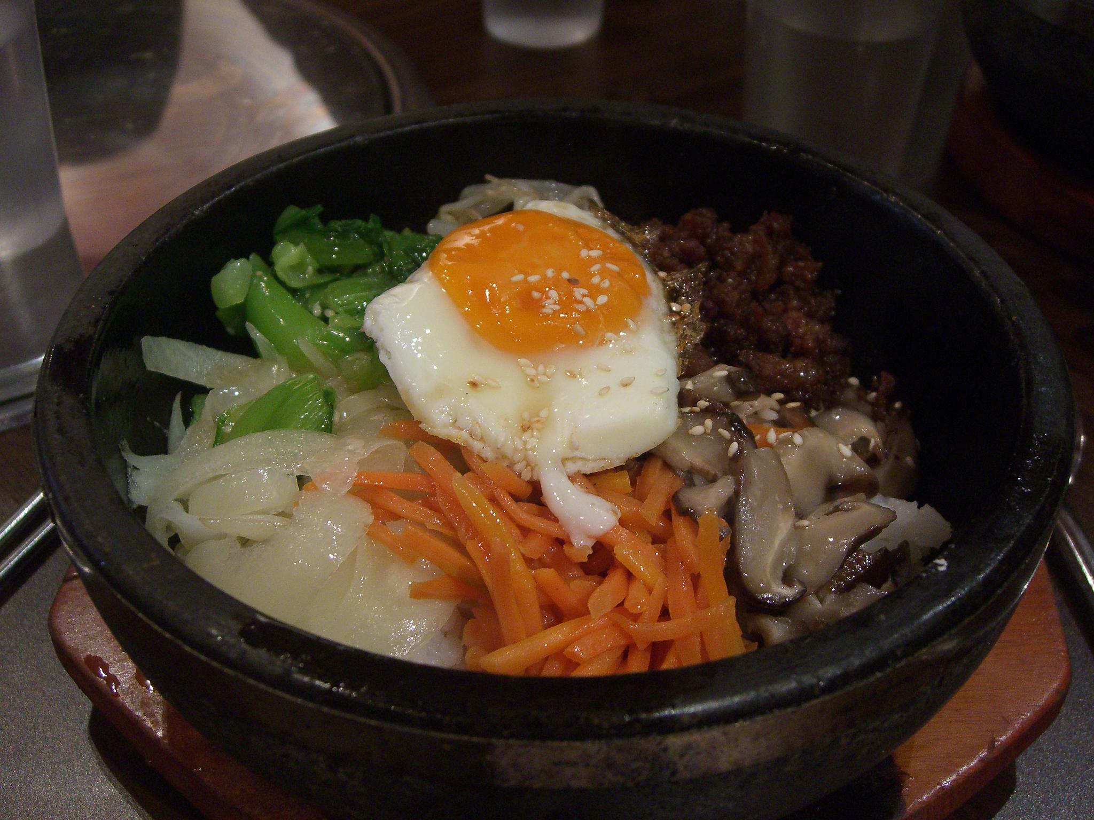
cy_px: 410
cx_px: 547
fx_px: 1201
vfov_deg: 37.7
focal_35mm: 38
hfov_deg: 49.0
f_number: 2.8
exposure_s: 1/10
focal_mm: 7.9
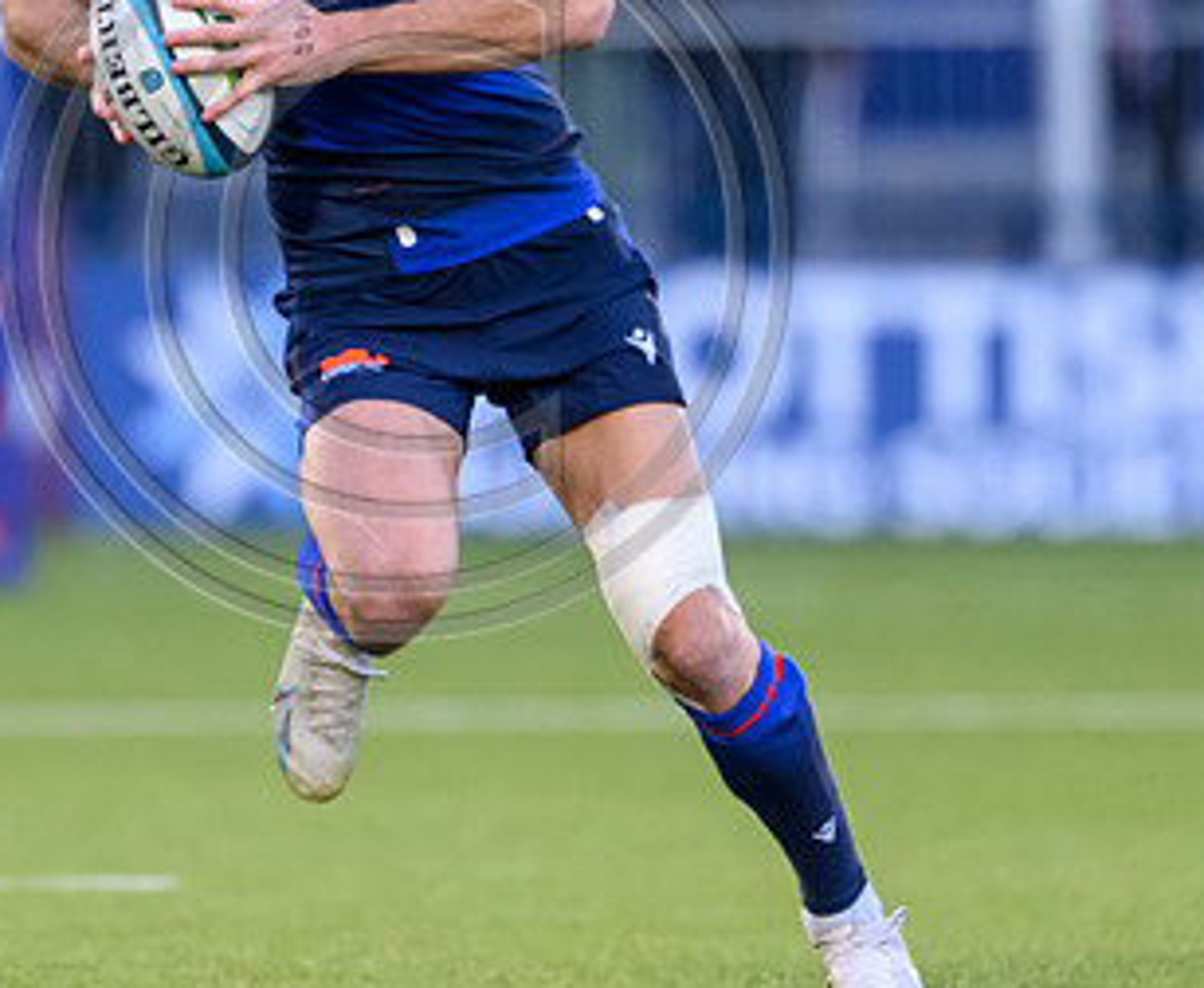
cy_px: 254
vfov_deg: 1.0
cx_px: 623
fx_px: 55870
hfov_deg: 1.2
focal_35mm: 1552
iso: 4000
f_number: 4
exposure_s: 1/1000
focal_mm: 560
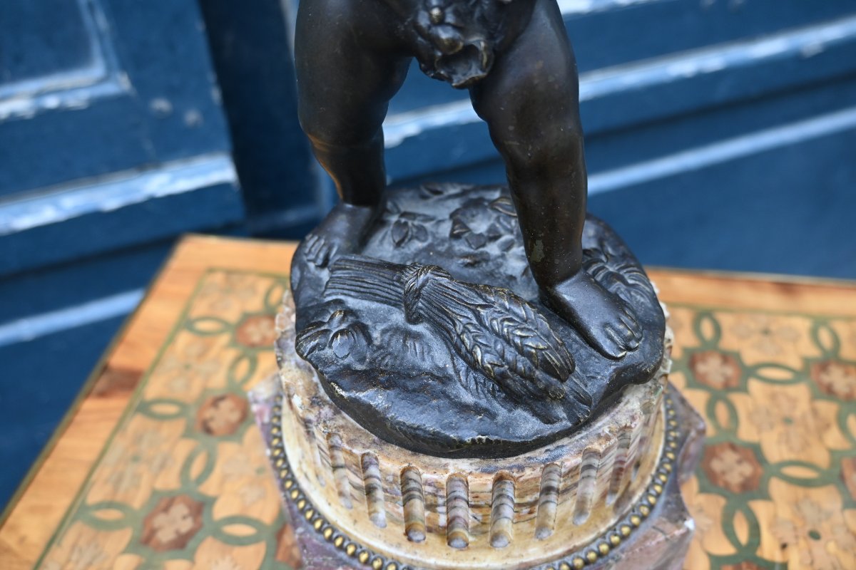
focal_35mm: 32
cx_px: 428
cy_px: 285
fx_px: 767
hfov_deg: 58.3
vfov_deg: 40.8
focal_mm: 21.5
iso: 400
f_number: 3.5
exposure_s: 1/160
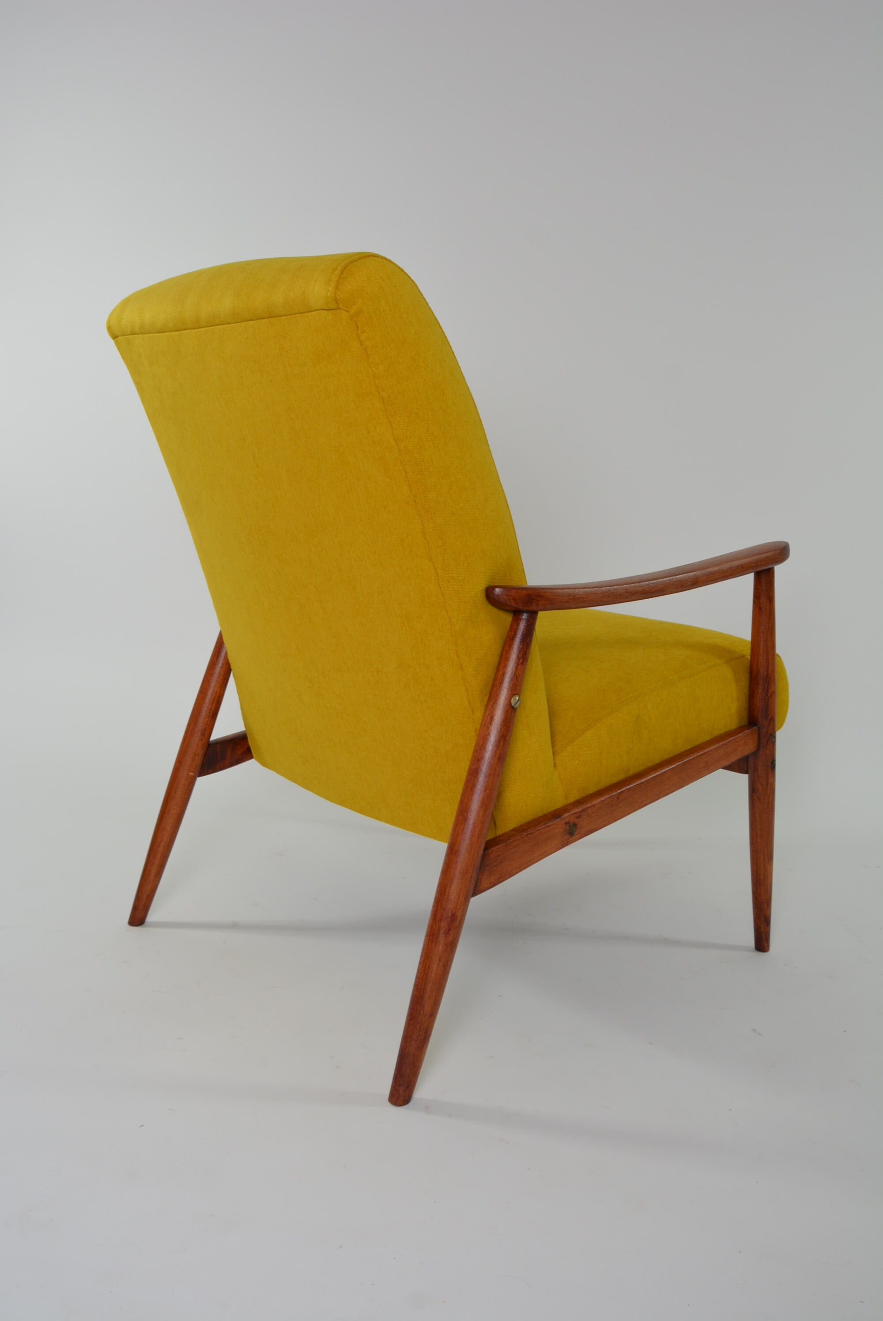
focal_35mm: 32
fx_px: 1157
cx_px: 442
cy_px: 660
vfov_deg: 59.5
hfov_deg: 41.8
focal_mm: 21
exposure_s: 1/60
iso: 400
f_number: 7.1
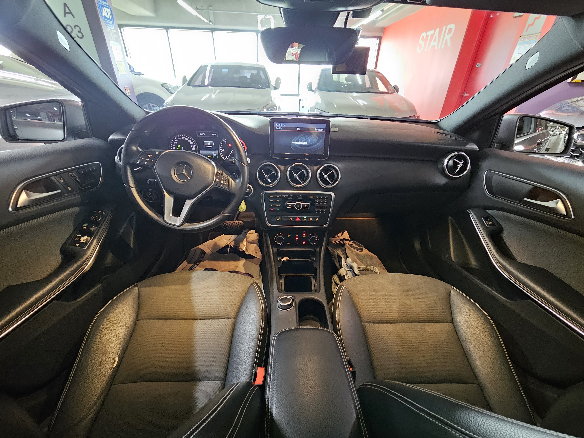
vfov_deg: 89.9
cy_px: 219
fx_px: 219
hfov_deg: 106.2
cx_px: 292
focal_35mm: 13
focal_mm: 2.2
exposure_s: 1/24
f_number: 2.2
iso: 1000
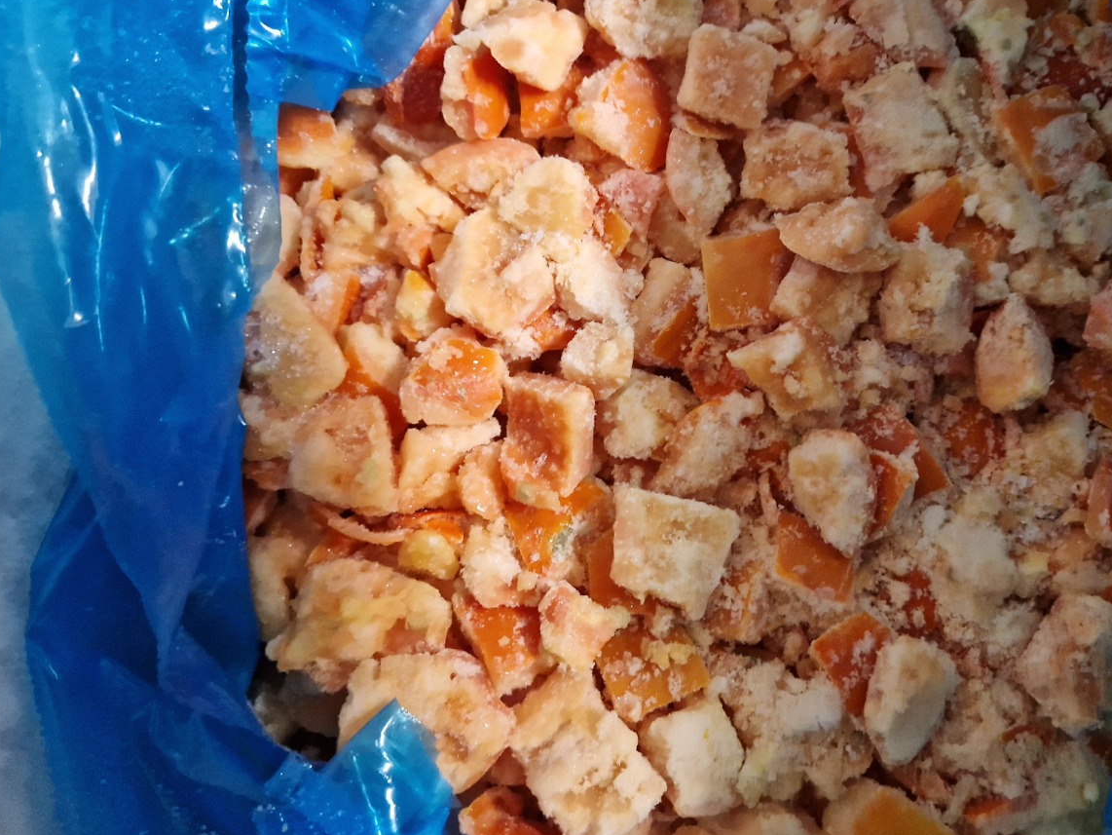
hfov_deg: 60.9
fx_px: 932
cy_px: 374
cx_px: 692
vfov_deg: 48.2
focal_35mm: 29
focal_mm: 5.4
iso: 640
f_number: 1.8
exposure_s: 1/50
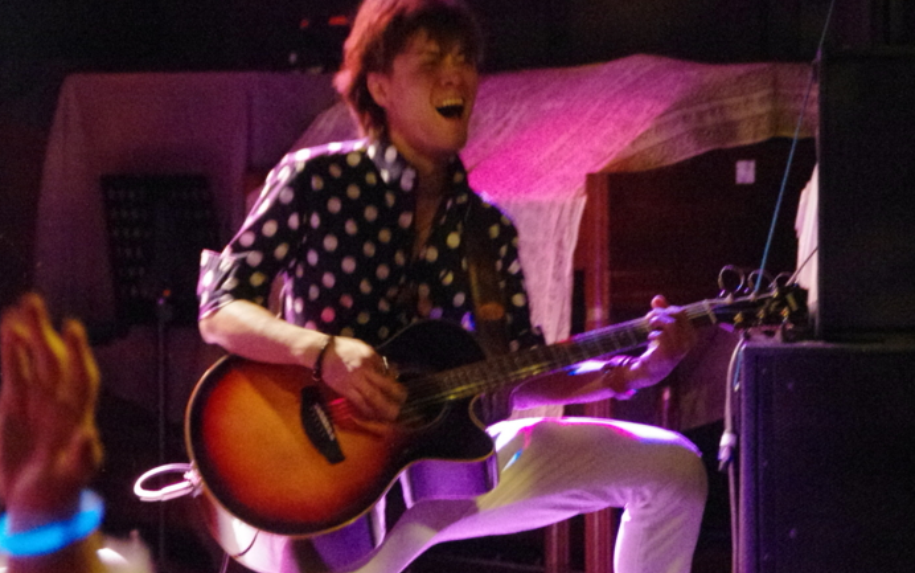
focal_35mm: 159
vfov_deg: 8.3
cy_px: 256
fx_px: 3966
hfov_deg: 13.2
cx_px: 491
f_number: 5.6
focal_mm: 90
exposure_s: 1/40
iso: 12800
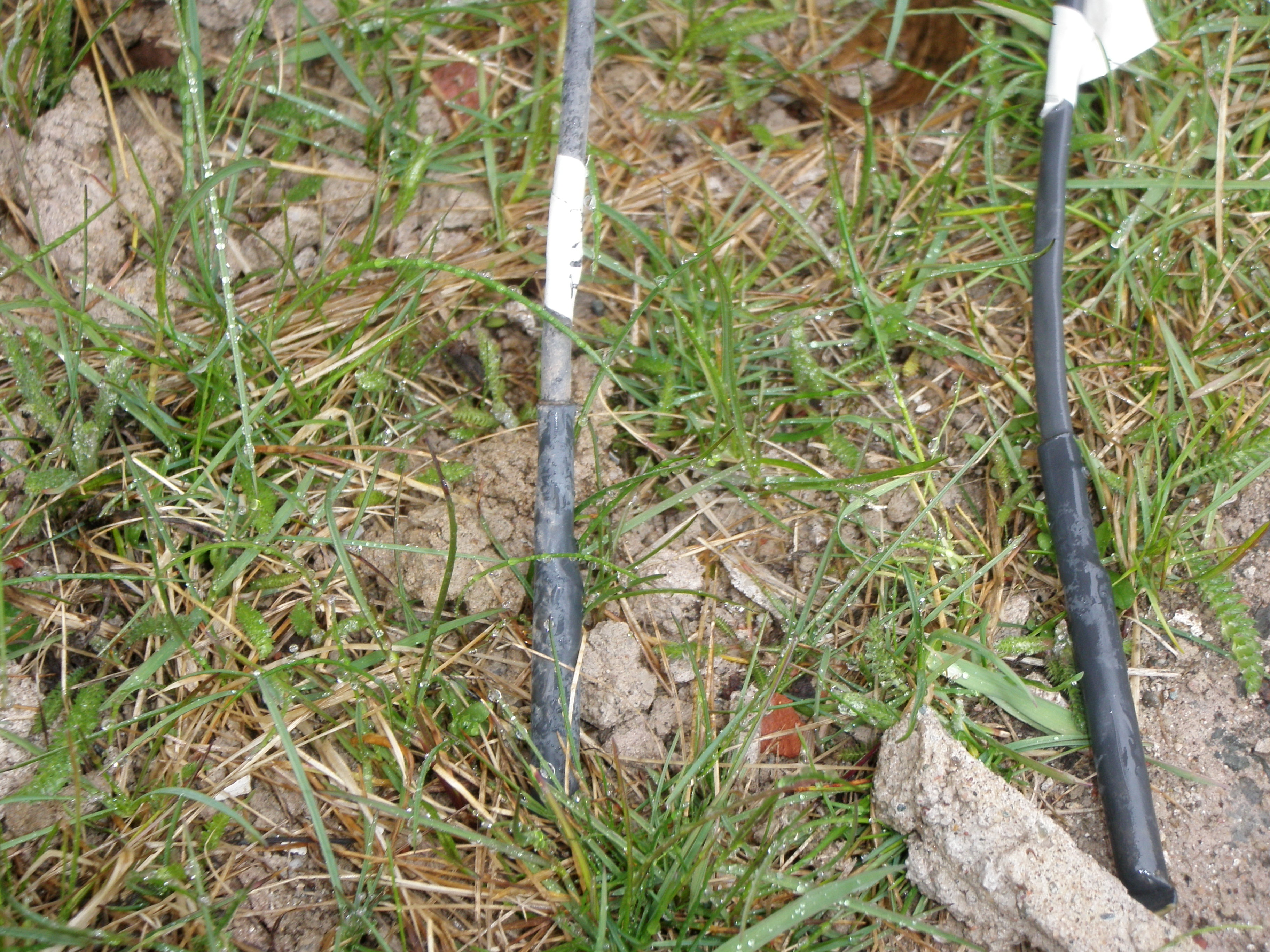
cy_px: 476
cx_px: 635
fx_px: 2678
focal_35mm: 73
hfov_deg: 26.7
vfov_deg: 20.2
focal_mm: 13.18
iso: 100
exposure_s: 1/60
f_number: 4
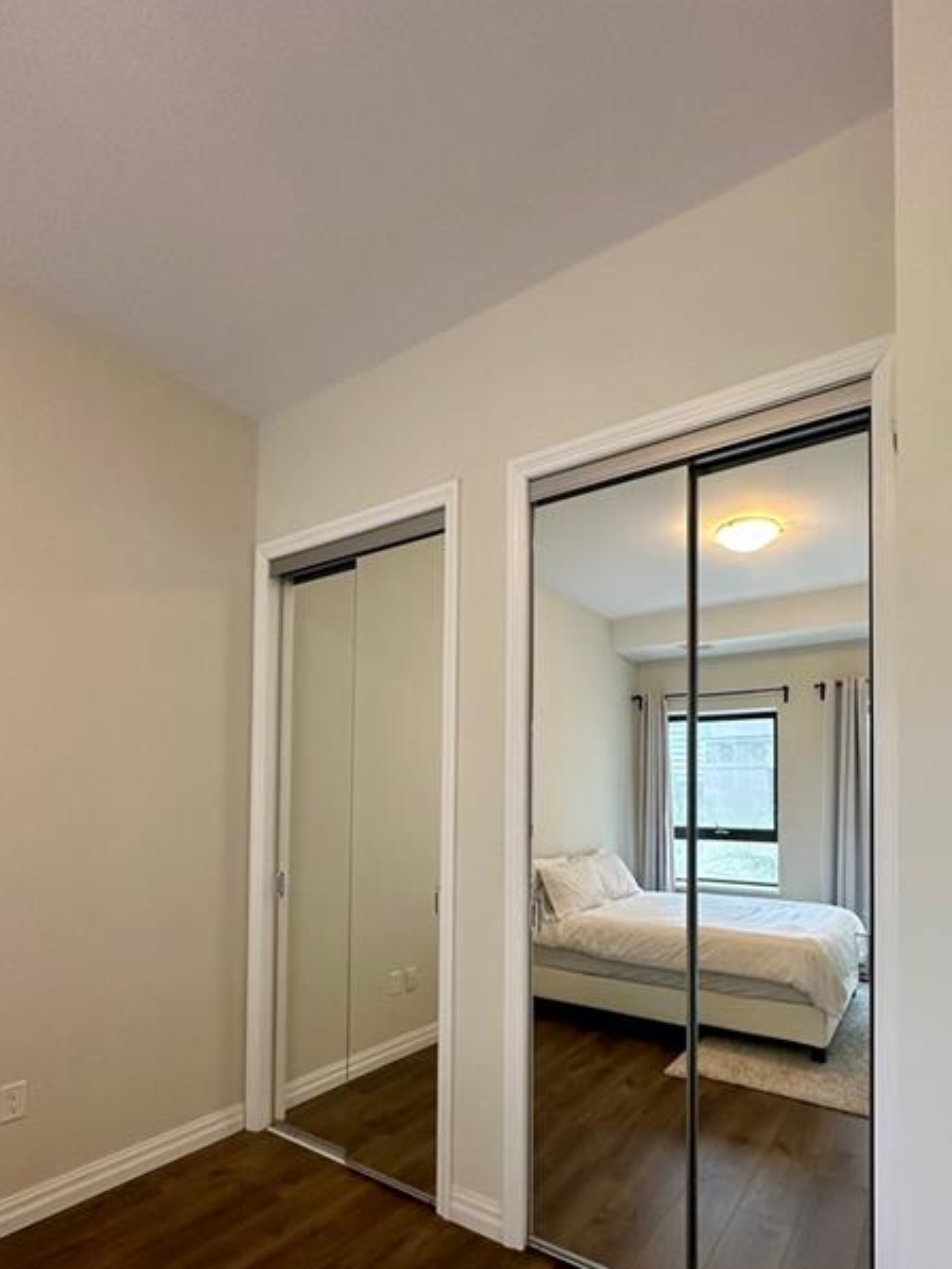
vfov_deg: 86.1
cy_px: 791
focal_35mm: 18
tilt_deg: +0.9
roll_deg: -1.1
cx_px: 548
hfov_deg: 71.2
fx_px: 660
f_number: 2.2
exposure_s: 1/99
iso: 250
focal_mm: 2.22
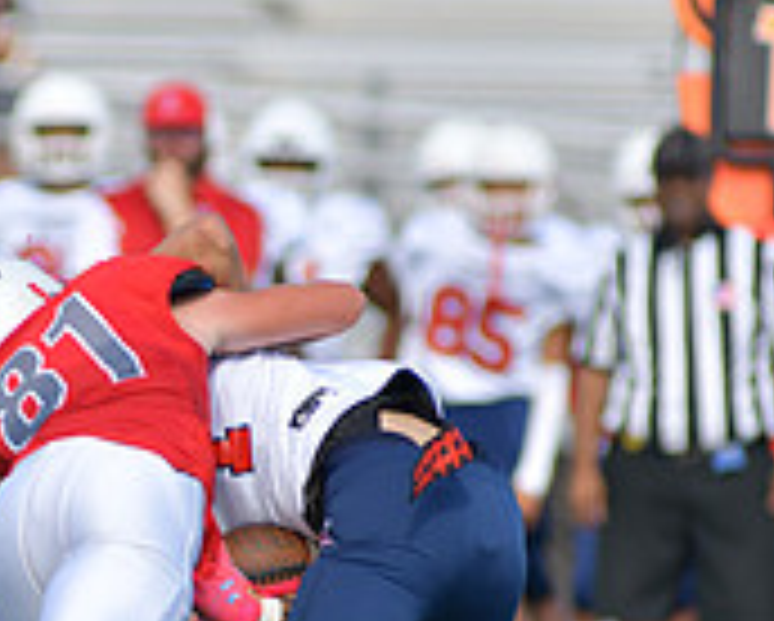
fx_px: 21718
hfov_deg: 2.0
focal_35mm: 947
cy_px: 529
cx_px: 63
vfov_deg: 1.6
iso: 200
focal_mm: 300
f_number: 3.5
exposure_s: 1/2000
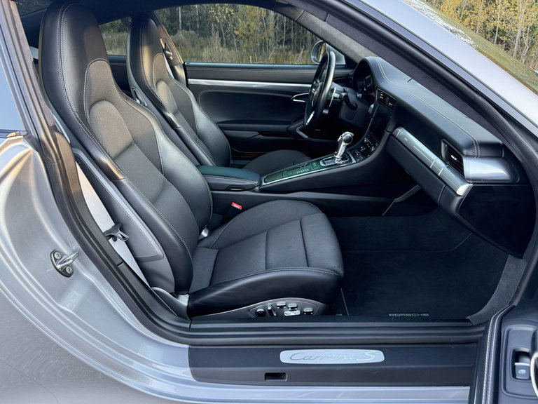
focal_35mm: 24
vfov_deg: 56.8
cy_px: 202
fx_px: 373
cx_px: 269
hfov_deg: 71.6
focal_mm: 6.76
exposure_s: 1/99
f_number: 1.78
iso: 200
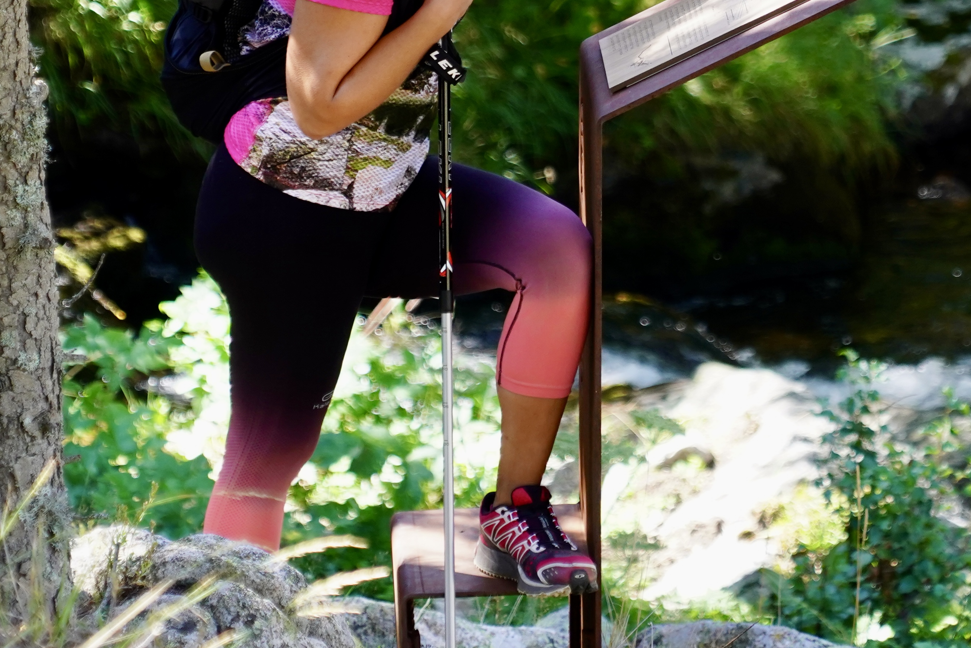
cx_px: 680
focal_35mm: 392
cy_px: 36
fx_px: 10572
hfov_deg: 5.3
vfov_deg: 3.5
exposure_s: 1/200
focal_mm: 175
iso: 1000
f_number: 6.3
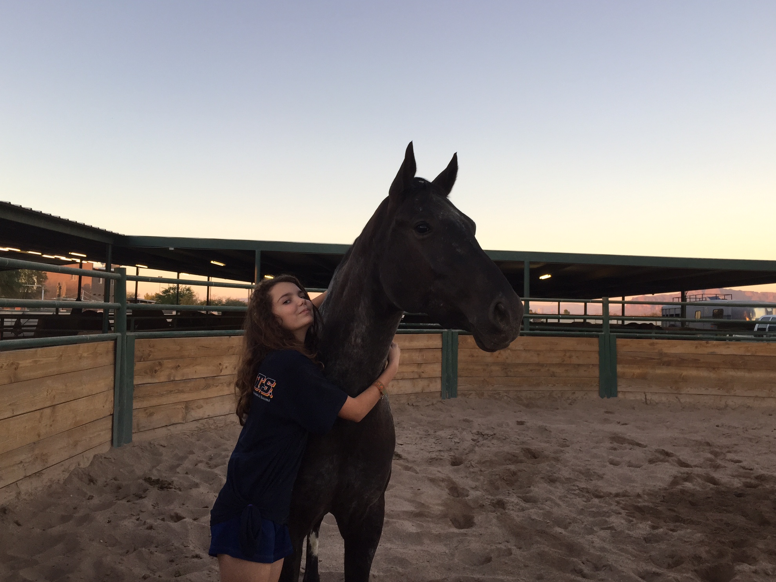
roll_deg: -1.2
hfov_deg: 60.0
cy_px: 284
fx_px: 673
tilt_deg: +2.8
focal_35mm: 30
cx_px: 389
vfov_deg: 46.8
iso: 40
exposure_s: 1/120
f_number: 2.2
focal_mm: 4.15
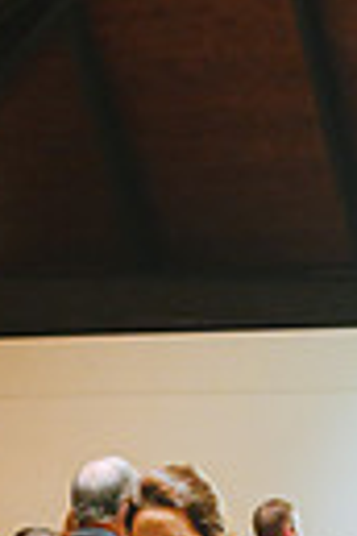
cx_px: 293
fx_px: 2380
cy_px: 698
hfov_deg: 8.6
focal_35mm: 160
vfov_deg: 12.4
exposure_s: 1/125
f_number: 2.8
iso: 2500
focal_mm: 46
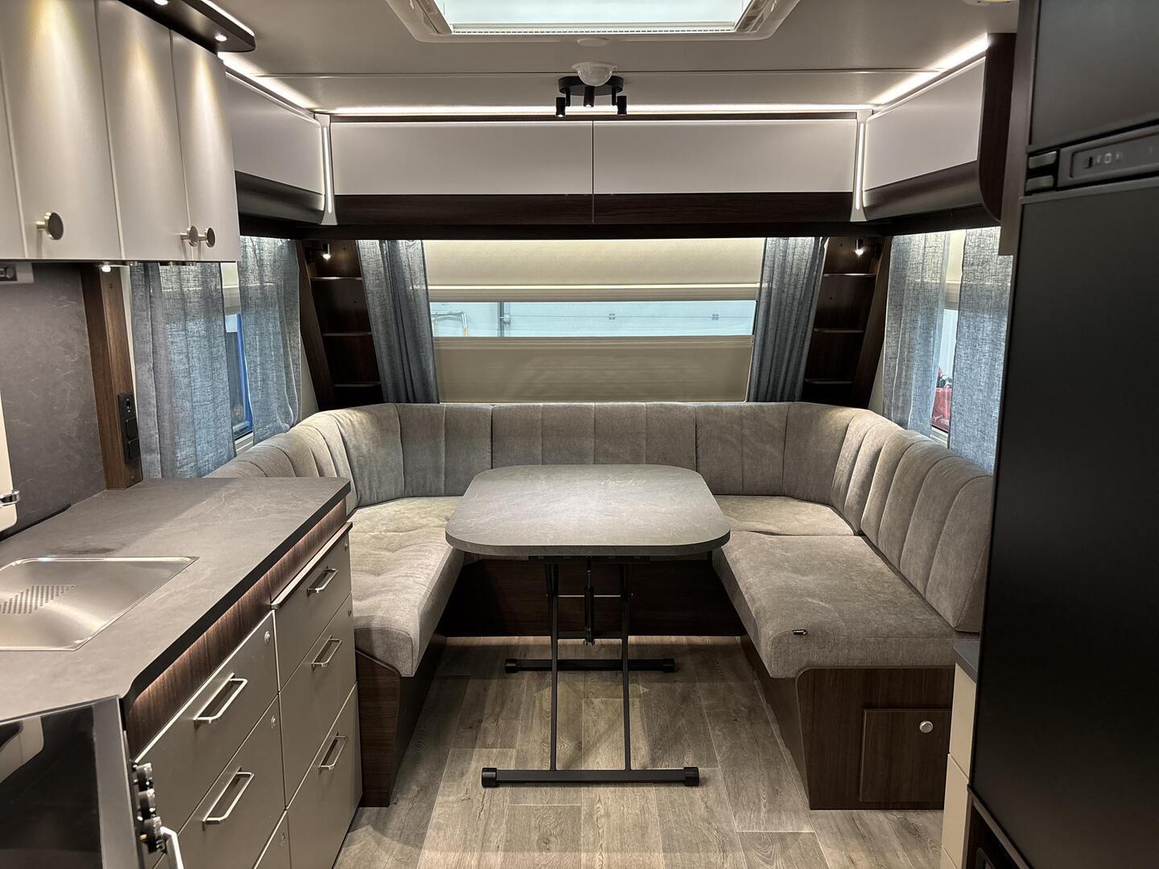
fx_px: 871
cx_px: 580
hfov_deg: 67.3
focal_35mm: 26
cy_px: 434
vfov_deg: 53.1
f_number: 1.6
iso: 320
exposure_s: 1/50
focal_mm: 5.96
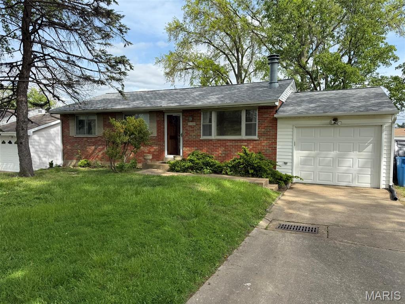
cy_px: 152
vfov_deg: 56.8
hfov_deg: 71.6
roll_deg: -0.1
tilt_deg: -2.0
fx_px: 281
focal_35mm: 24
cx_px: 202
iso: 80
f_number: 1.78
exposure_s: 1/2445
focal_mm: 6.76
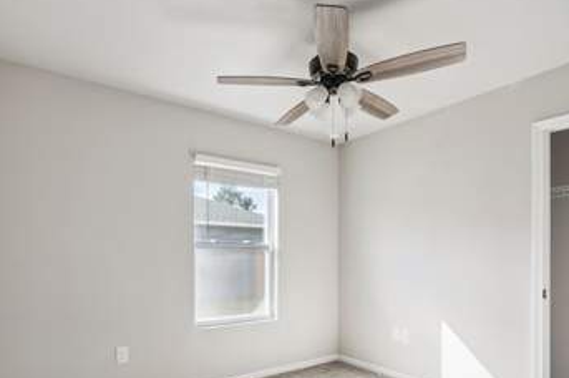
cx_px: 264
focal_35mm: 21
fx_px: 332
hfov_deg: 81.1
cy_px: 253
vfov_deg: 58.0
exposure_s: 1/13
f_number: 8
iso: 200
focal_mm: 10
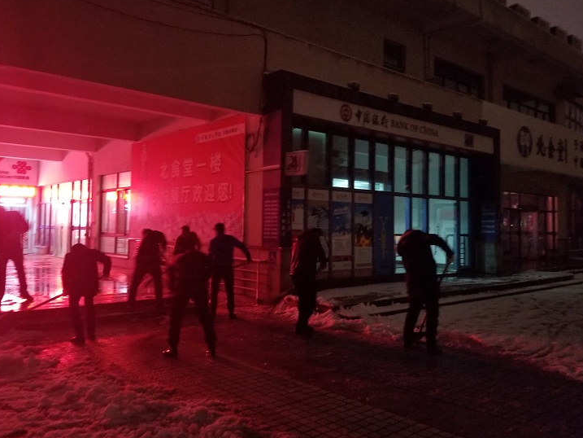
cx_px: 270
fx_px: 488
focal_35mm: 29
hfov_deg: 61.6
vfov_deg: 48.2
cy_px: 213
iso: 640
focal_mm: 4.25
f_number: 1.7
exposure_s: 1/10
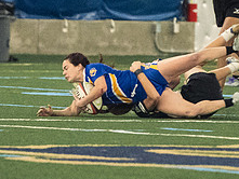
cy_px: 108
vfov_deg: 1.5
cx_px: 73
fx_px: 6770
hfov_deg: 2.0
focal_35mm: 980
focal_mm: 185
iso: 10000
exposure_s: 1/500
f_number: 2.8
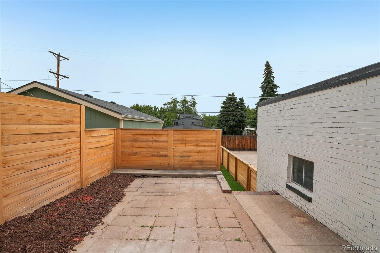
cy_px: 126
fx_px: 174
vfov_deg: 72.0
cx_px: 190
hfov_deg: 95.0
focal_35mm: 16
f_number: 8
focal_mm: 11
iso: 100
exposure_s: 1/750
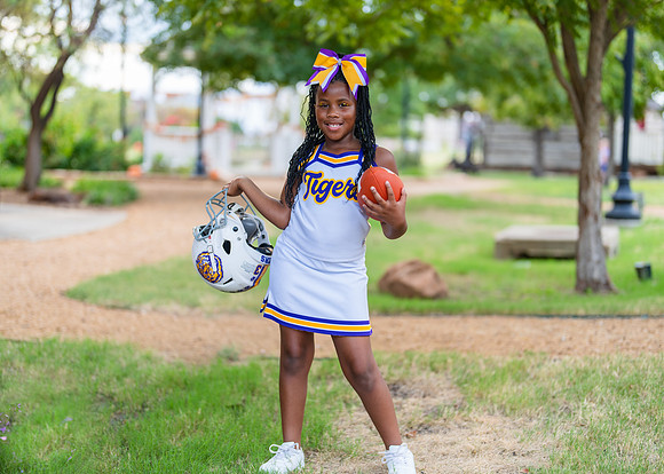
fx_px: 1009
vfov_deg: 26.4
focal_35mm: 54
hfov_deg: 36.4
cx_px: 332
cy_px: 237
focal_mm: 50
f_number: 1.2
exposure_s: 1/400
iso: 125
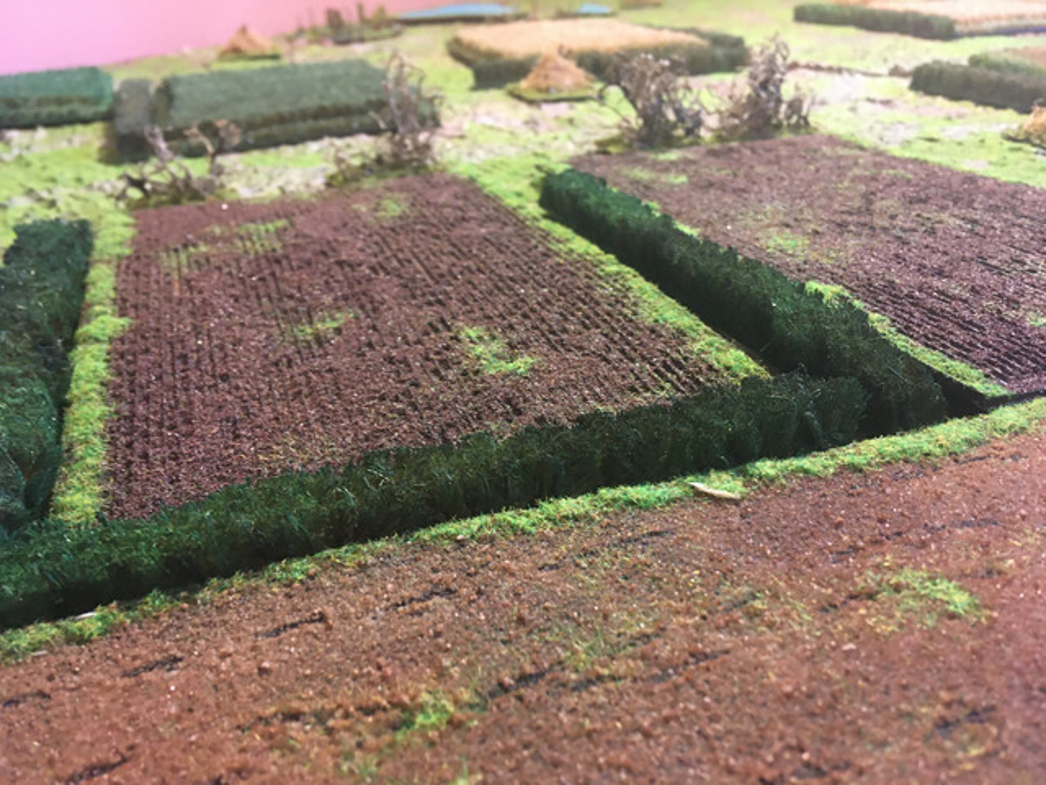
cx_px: 523
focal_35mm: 29
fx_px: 876
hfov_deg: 61.7
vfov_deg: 48.2
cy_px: 392
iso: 200
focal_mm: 4.15
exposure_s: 1/33
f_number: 2.2
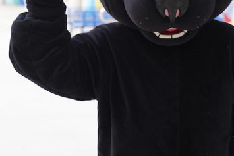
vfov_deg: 14.6
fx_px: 605
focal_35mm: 93
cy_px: 19
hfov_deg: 21.7
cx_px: 175
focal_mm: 43
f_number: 2.8
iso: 800
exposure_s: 1/1600
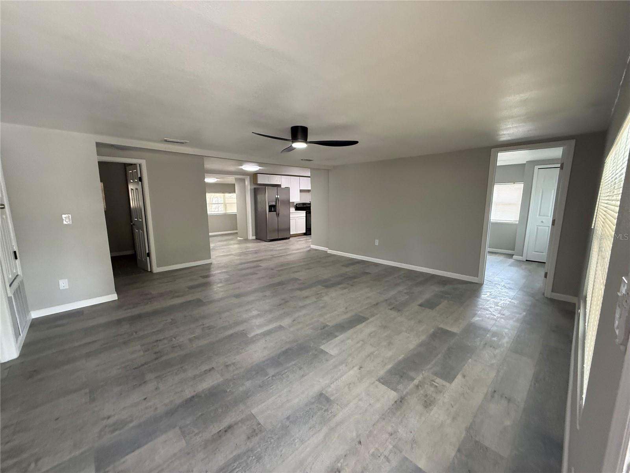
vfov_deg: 85.7
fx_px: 255
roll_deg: +0.9
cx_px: 315
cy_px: 236
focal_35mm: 14
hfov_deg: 102.1
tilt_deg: -8.3
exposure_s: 1/120
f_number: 2.2
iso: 500
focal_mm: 2.22
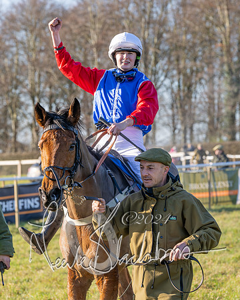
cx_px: 62
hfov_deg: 8.6
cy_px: 146
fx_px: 1600
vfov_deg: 10.7
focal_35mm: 180
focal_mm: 110
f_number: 5
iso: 400
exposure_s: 1/1250
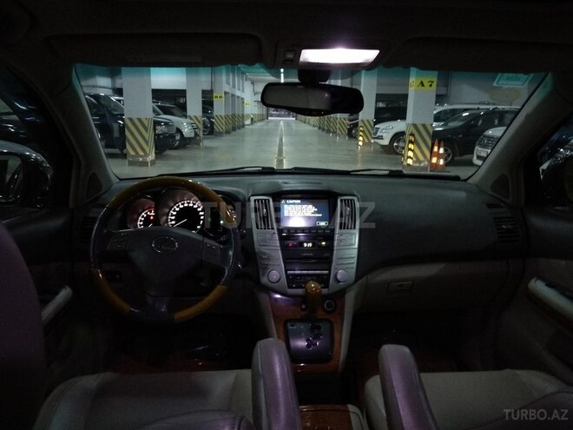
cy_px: 215
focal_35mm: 26
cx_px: 286
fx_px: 430
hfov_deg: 67.3
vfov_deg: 53.1
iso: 1600
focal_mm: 3.81
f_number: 2.2
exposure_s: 1/17
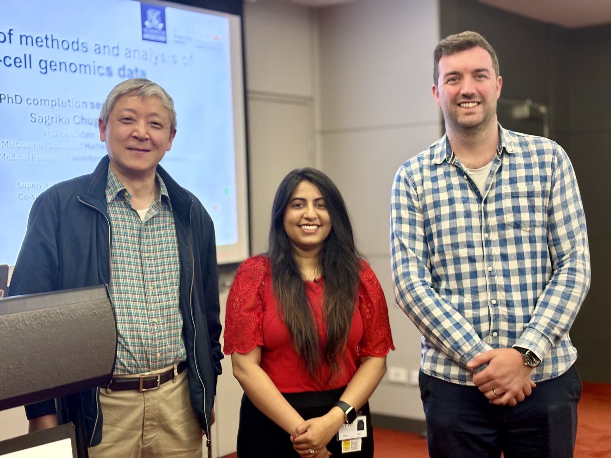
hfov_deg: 36.8
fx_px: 918
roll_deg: +1.7
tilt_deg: -2.3
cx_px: 306
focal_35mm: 52
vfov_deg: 28.0
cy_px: 229
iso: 125
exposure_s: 1/33
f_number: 1.6
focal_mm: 5.96
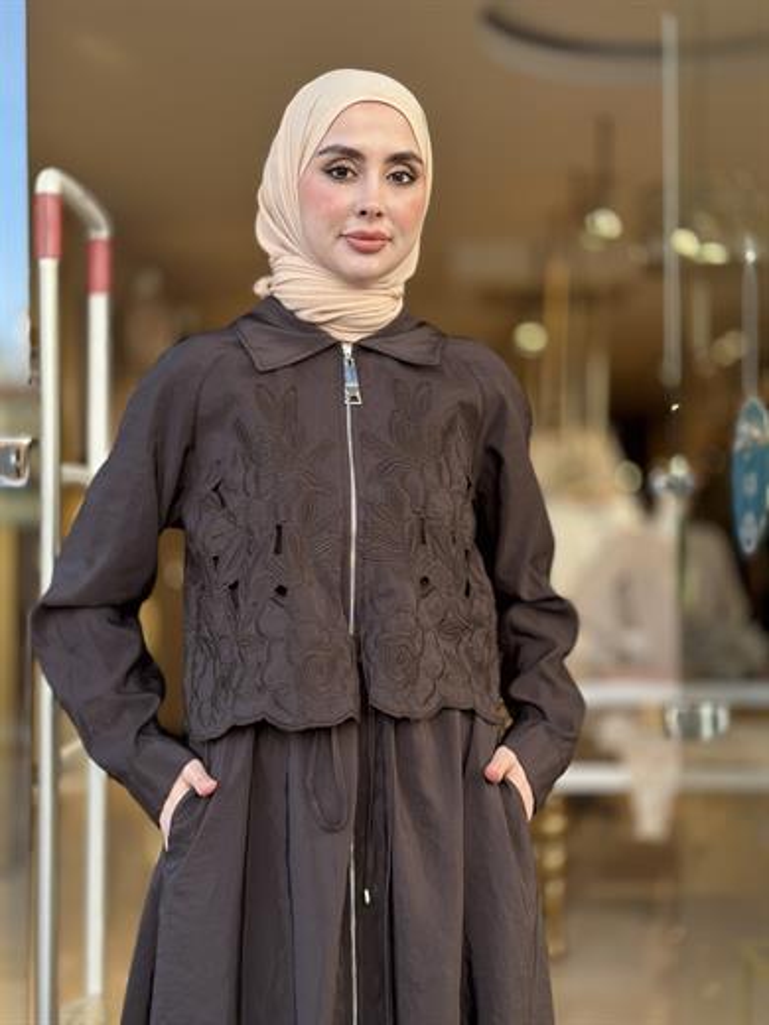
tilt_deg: +0.8
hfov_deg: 30.3
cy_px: 512
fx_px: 1422
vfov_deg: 39.7
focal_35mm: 48
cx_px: 384
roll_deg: -0.3
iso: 80
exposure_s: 1/430
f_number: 1.78
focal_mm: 6.86
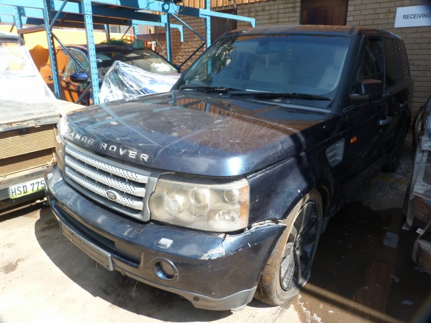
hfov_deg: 69.4
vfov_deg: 54.9
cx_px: 216
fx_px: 311
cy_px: 162
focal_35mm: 25
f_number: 4
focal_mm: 4.5
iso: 80
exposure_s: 1/125
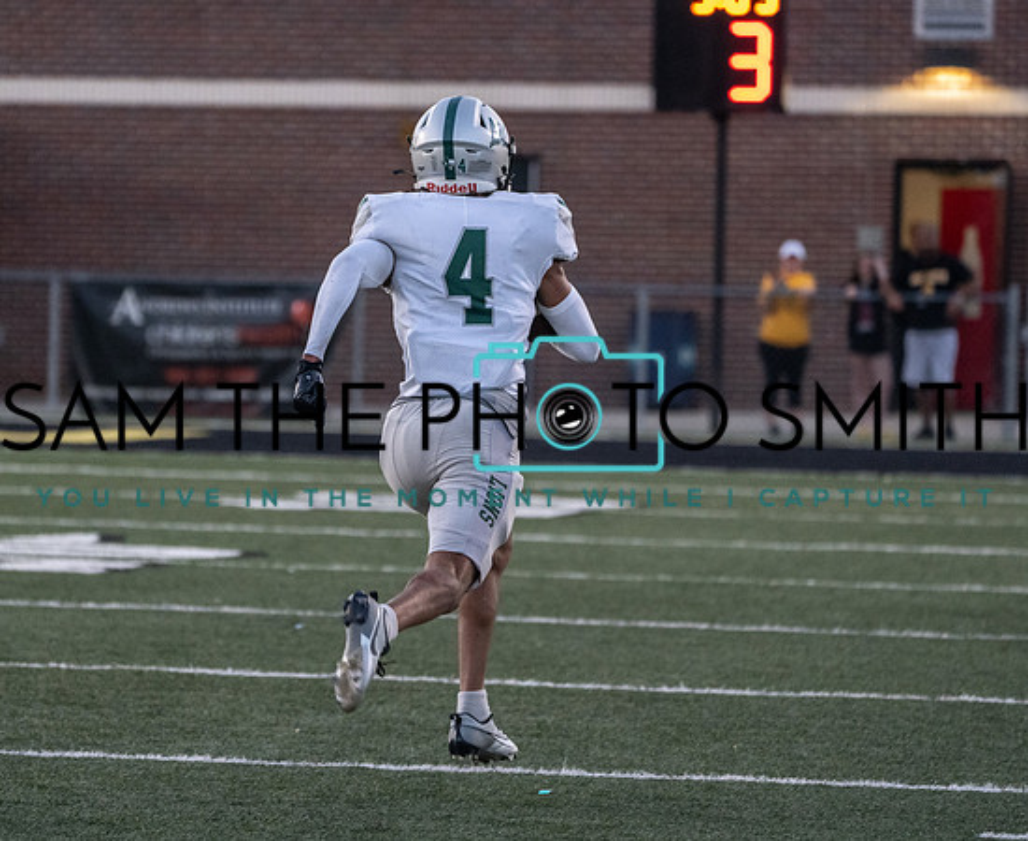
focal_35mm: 288
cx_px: 382
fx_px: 8839
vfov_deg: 5.4
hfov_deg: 6.7
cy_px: 415
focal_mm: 244
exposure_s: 1/1000
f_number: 5.6
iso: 5000
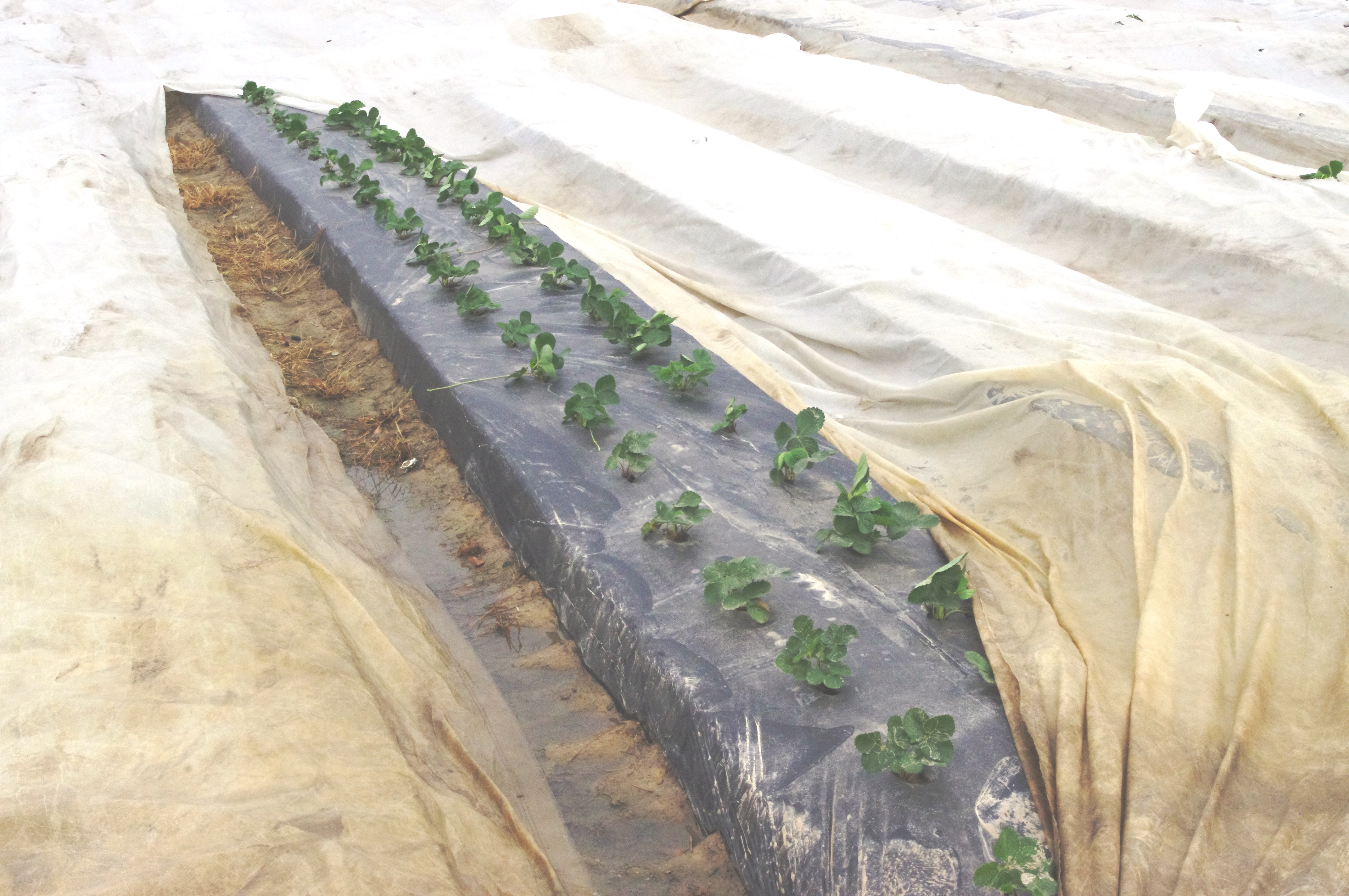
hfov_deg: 38.2
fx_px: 1946
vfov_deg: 25.9
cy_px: 448
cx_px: 674
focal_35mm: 52
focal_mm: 35
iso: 1600
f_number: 16
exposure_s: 1/500
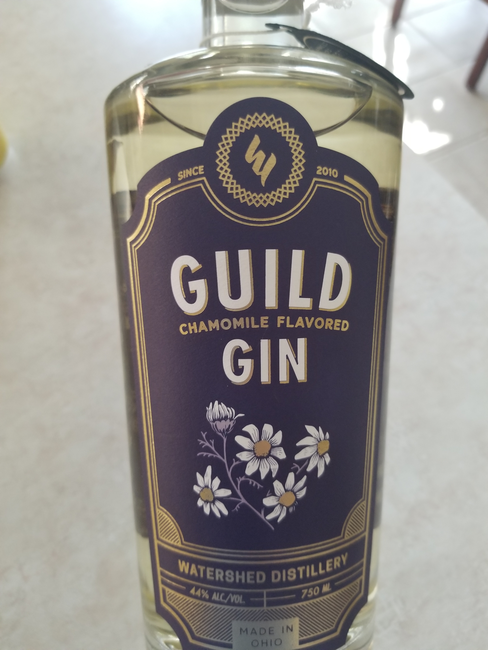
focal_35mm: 26
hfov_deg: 53.1
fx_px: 489
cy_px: 325
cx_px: 244
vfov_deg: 67.3
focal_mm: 4.25
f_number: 1.7
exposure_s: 1/20
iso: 200
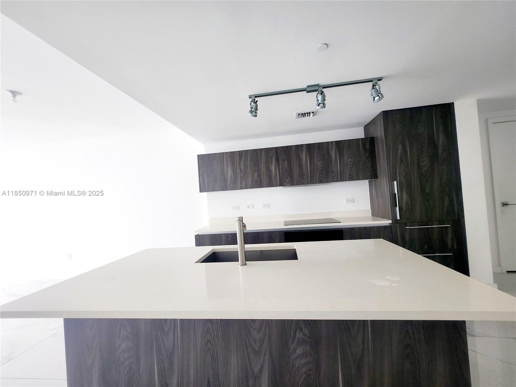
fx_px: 194
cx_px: 258
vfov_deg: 89.9
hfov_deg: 106.2
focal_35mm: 13
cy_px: 194
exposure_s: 1/60.2
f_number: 2.2
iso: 50
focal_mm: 1.74
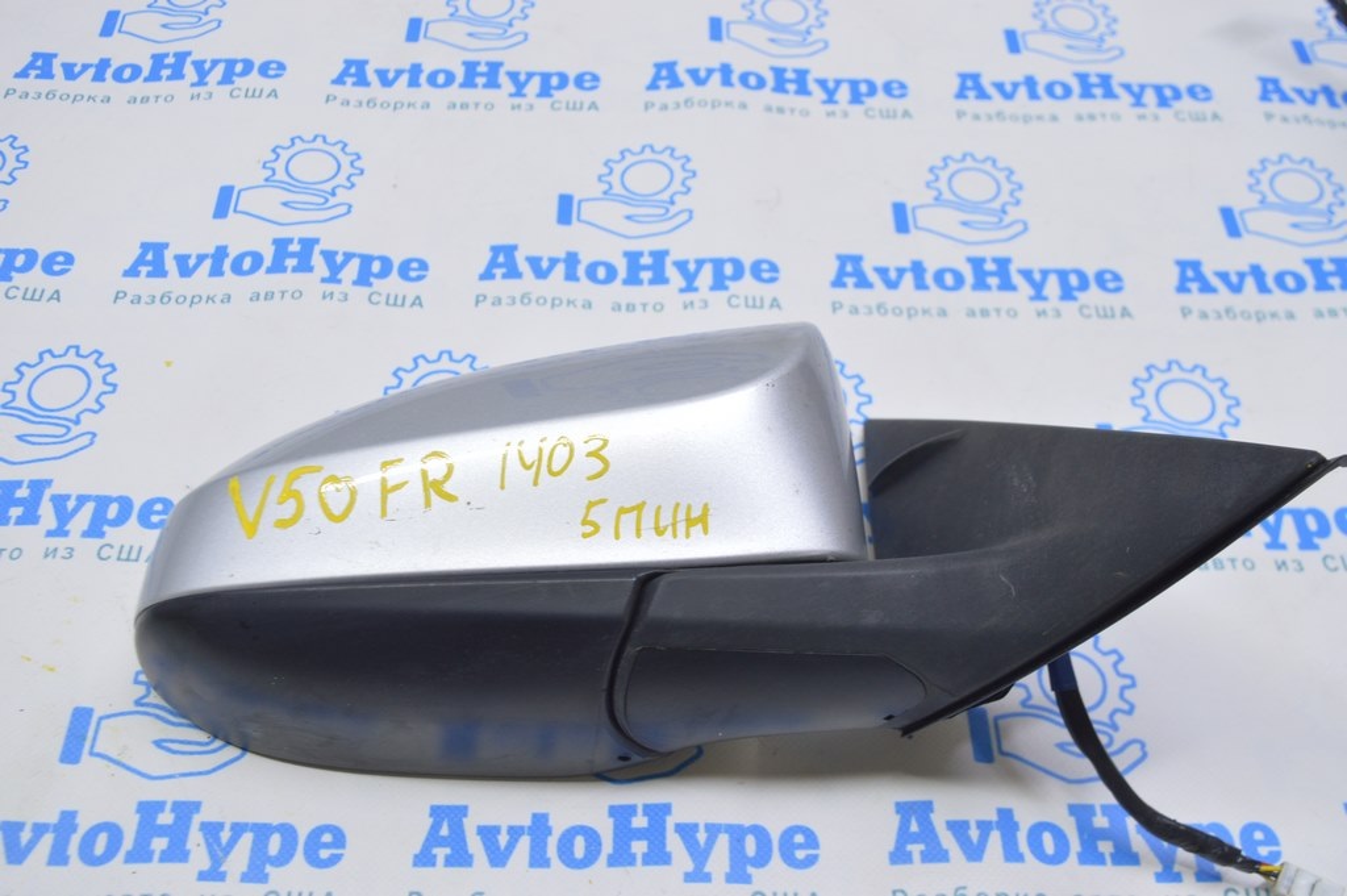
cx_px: 674
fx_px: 1346
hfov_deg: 53.2
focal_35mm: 36
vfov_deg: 36.8
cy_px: 448
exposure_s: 1/20
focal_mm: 24
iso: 400
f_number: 5.6
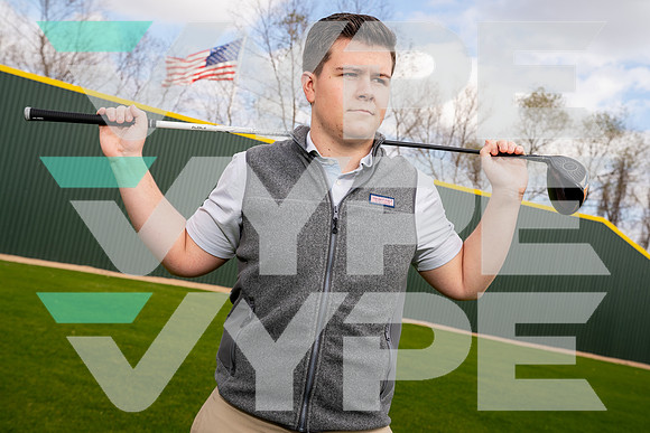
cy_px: 223
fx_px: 912
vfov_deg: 26.7
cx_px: 335
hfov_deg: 39.2
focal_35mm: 51
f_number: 8
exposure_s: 1/125
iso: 100
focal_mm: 49
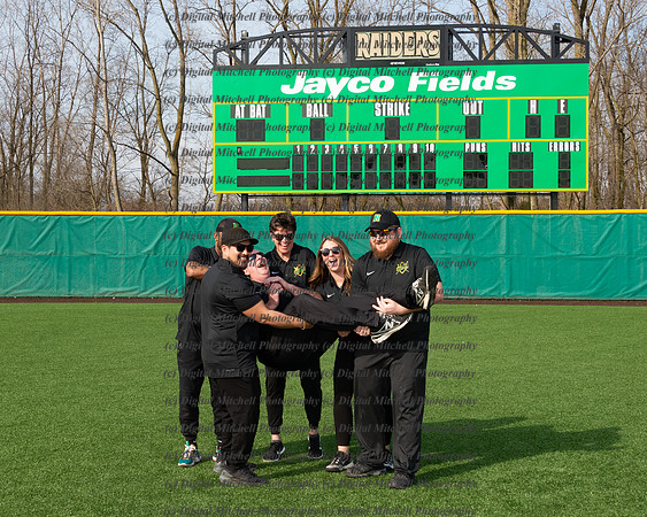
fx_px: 1128
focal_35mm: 59
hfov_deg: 32.0
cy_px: 275
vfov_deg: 25.8
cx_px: 290
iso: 160
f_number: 10
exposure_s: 1/160
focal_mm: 44
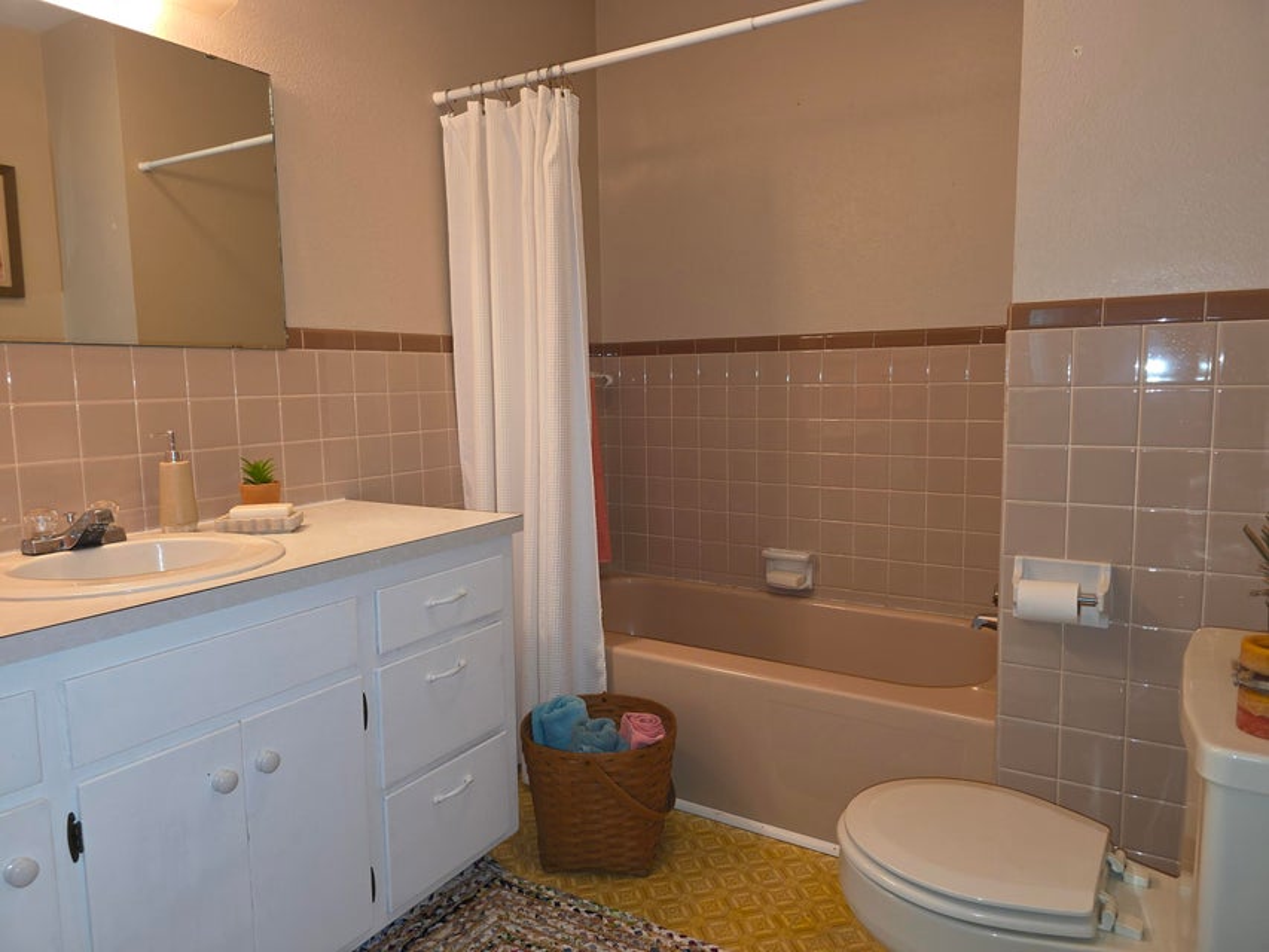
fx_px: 843
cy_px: 476
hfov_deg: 73.9
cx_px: 634
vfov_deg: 58.9
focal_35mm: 23
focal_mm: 6.3
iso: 100
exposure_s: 1/30
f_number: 1.7
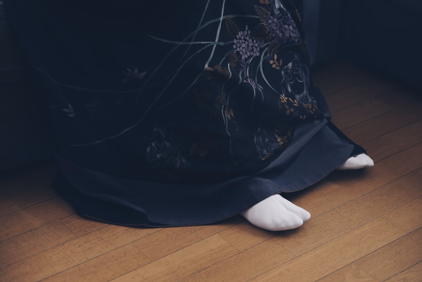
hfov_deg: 28.8
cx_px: 211
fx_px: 820
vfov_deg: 19.5
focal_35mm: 70
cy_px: 141
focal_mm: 46.6
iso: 200
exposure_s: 1
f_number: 4.7
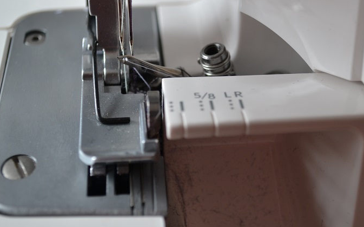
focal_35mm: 64
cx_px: 213
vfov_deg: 20.4
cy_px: 105
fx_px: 631
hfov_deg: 32.1
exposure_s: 1/60
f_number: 5
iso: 400
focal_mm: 35
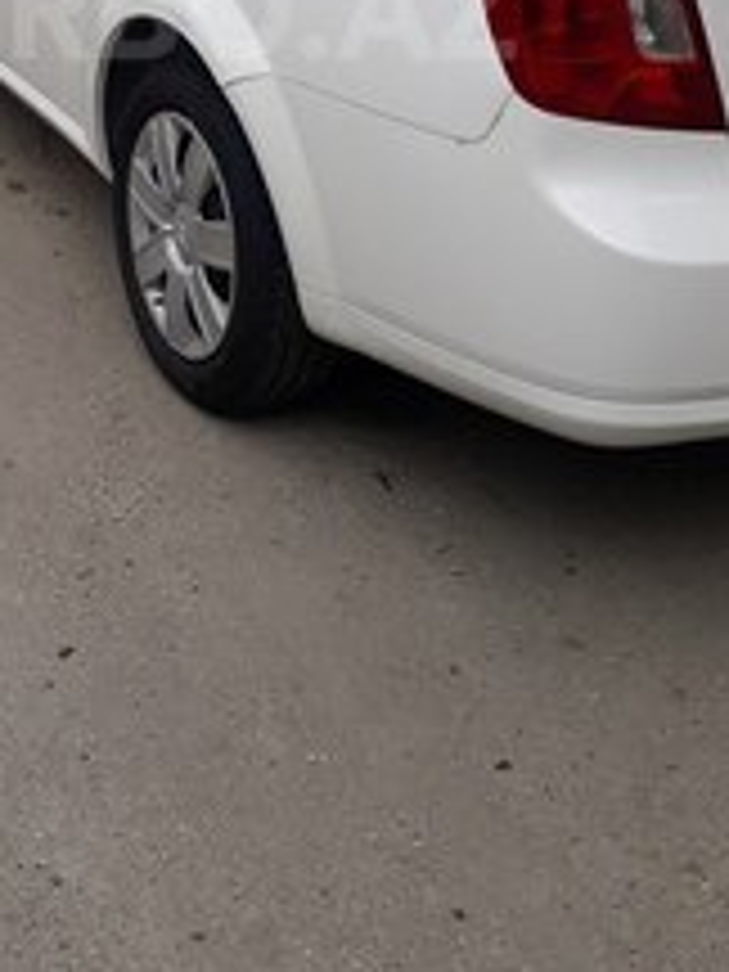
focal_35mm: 62
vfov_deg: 29.2
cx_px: 171
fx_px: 1741
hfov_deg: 23.4
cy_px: 9
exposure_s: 1/969
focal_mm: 3.6
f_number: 1.9
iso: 40
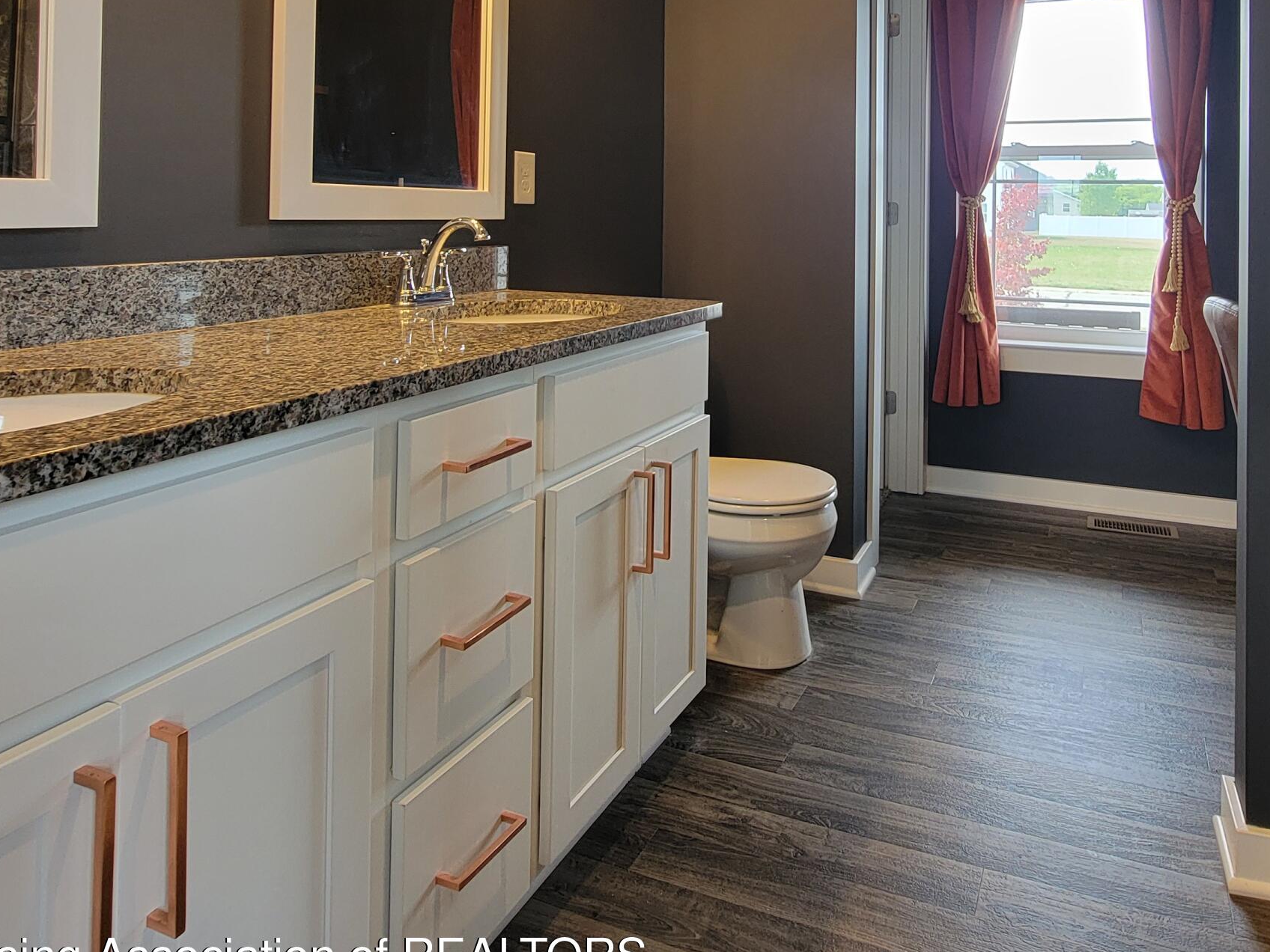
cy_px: 191
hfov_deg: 73.3
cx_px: 747
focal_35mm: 23
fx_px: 844
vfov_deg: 54.8
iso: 100
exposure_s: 1/60
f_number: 2.2
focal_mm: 2.2
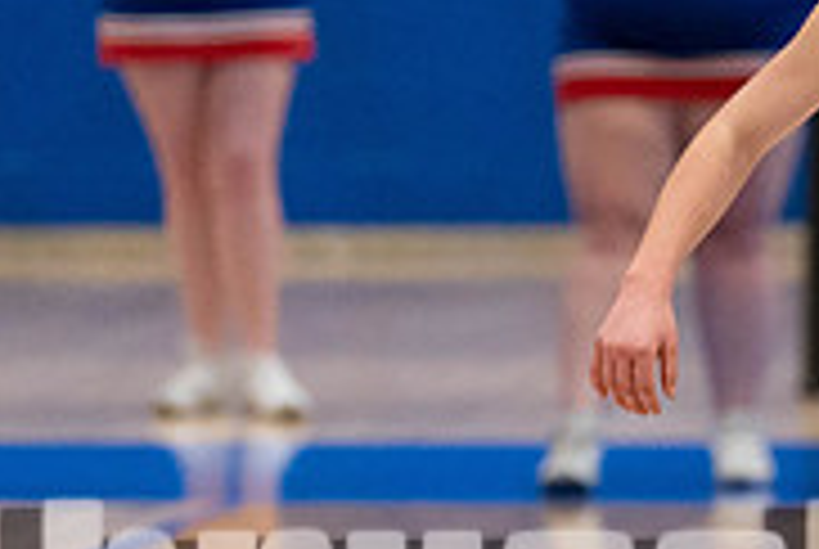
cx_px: 936
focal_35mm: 762
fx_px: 17364
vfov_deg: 1.8
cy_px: 256
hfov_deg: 2.7
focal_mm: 200
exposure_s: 1/1000
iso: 4000
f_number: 2.8
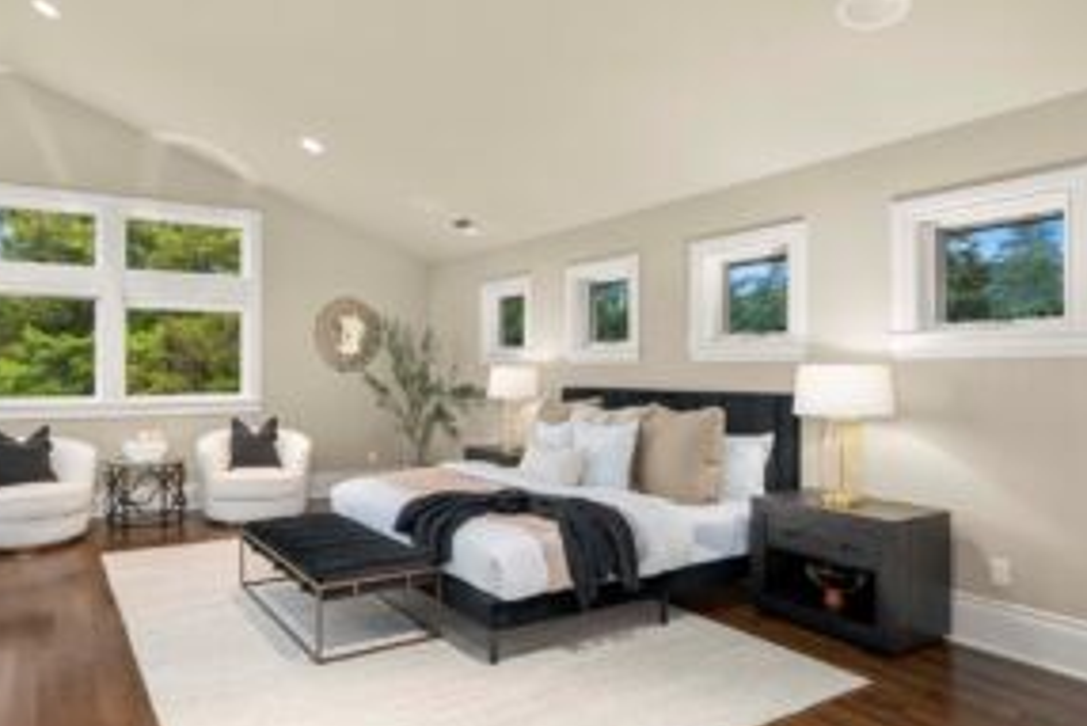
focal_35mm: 21
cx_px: 395
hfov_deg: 79.4
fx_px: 634
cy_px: 382
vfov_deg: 59.5
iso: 1000
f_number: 6.7
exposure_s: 1/4
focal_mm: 15
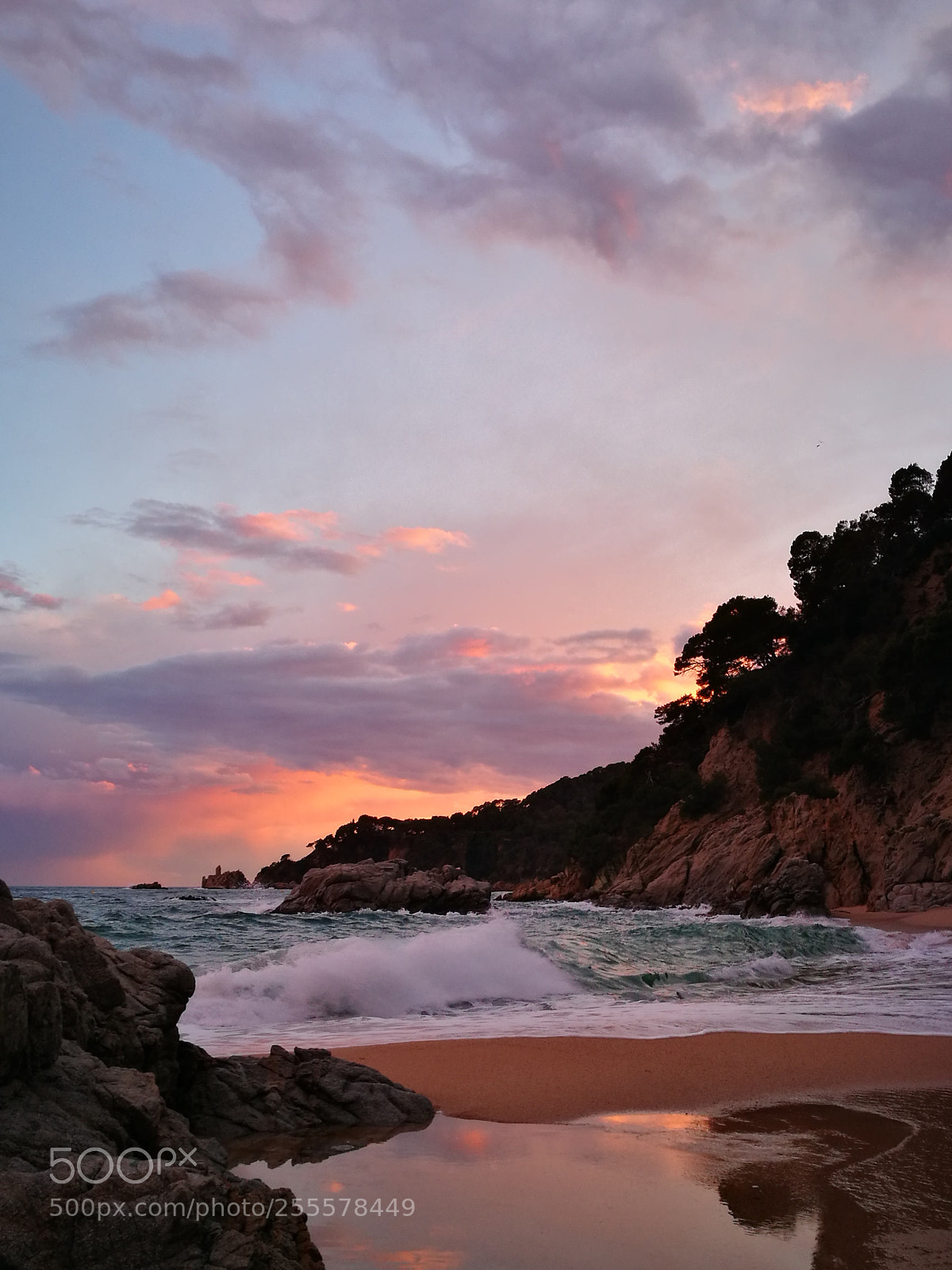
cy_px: 635
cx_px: 476
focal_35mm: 38
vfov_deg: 49.0
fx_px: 1393
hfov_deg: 37.7
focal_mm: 4.5
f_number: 2.2
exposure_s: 1/60
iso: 100
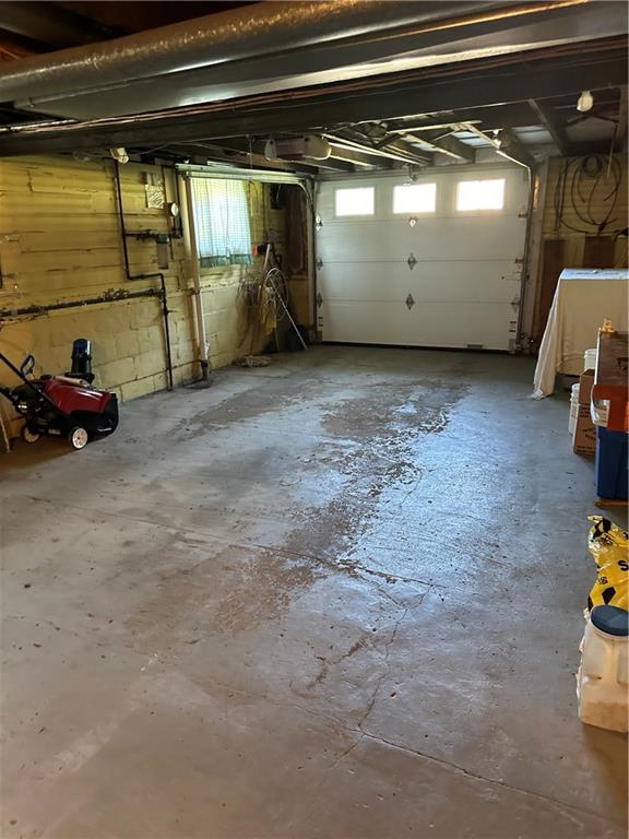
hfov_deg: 56.8
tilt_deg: -14.1
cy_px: 420
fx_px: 581
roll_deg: +1.8
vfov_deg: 71.6
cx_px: 314
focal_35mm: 24
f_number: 1.78
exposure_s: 1/40
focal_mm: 6.86
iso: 640
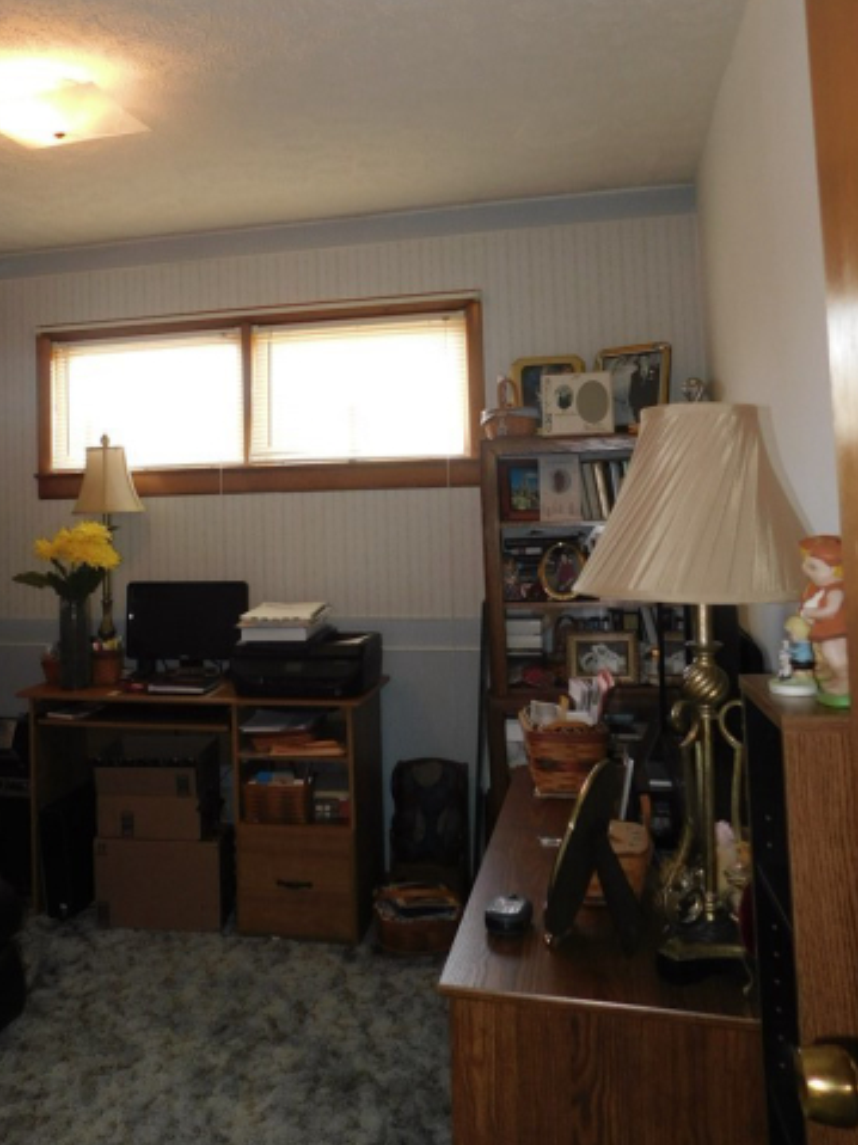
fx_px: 1058
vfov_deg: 56.4
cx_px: 299
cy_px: 453
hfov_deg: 43.6
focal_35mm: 32
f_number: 3
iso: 200
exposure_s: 1/30
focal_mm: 4
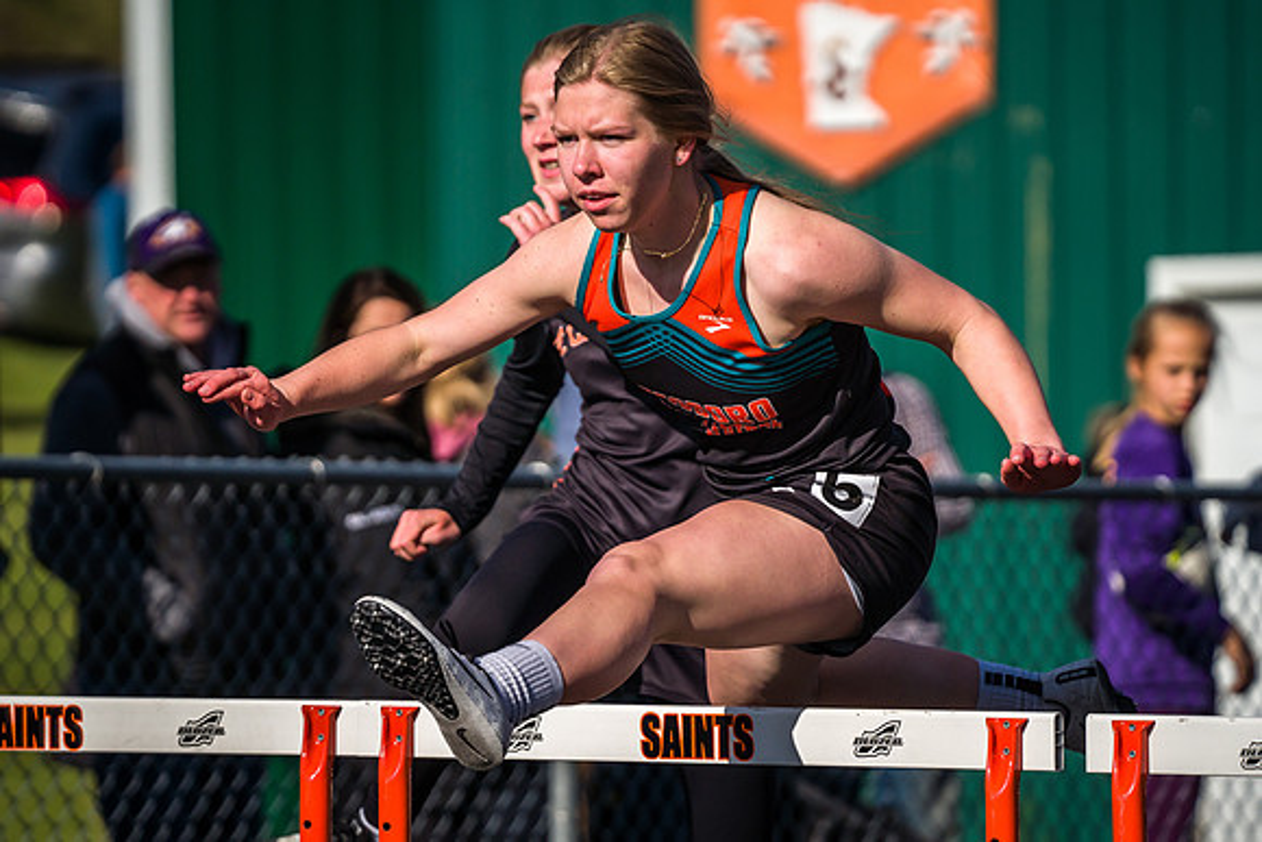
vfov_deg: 3.7
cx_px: 582
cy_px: 495
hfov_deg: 5.5
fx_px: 13074
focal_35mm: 373
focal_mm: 297
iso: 1000
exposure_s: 1/6400
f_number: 5.6
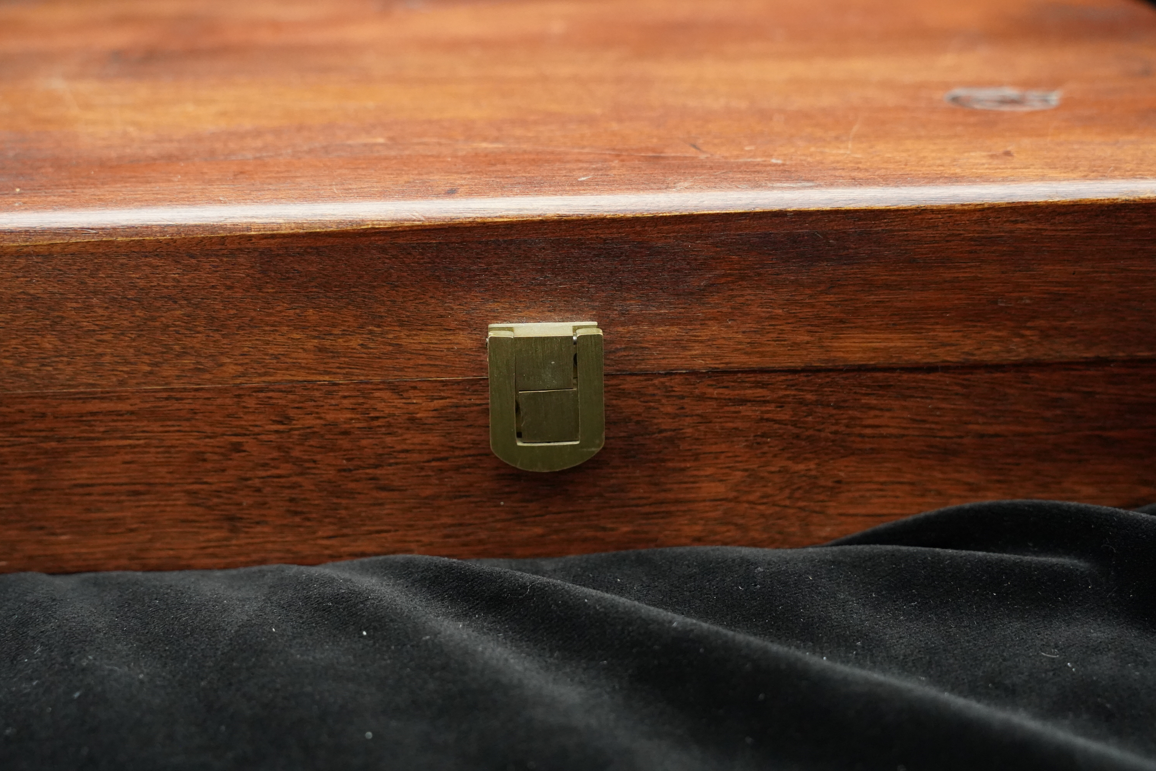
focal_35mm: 42
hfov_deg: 46.3
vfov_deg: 31.8
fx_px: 1352
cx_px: 578
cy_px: 386
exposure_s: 1/50
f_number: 6.3
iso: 8000
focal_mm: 42.1
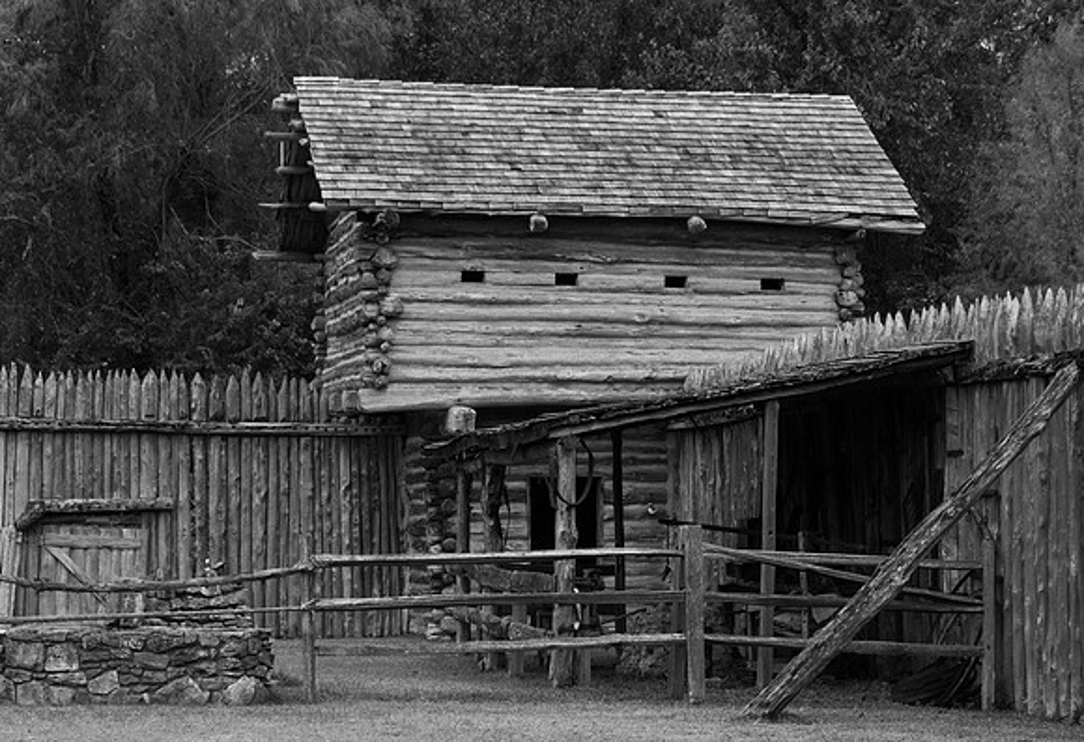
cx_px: 754
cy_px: 441
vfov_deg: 12.5
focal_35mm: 112
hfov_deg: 18.1
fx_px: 3399
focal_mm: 39
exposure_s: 1/100
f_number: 5.3
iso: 200
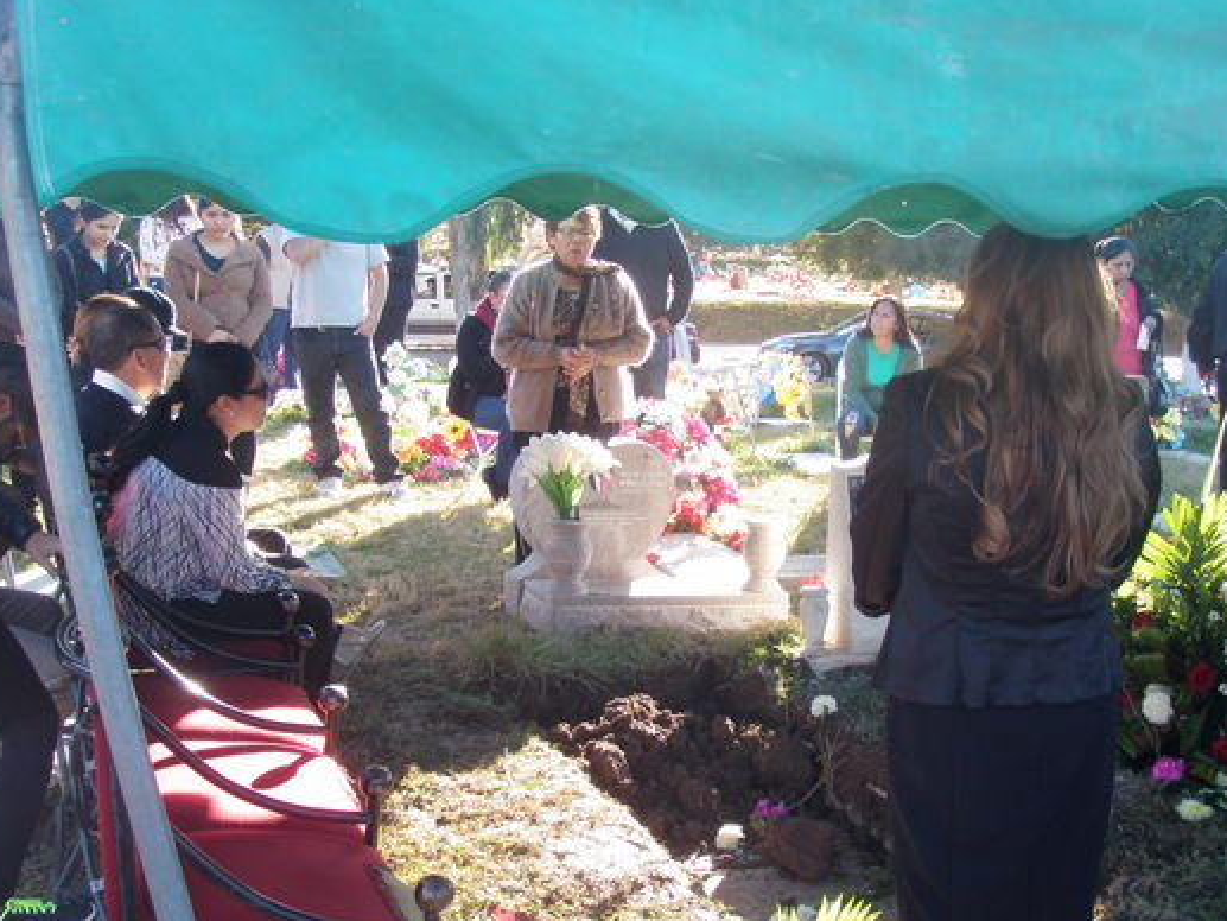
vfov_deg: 30.9
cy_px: 525
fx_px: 1666
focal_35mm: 47
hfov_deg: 40.4
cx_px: 686
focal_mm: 6.7
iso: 80
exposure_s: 1/60
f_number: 3.5
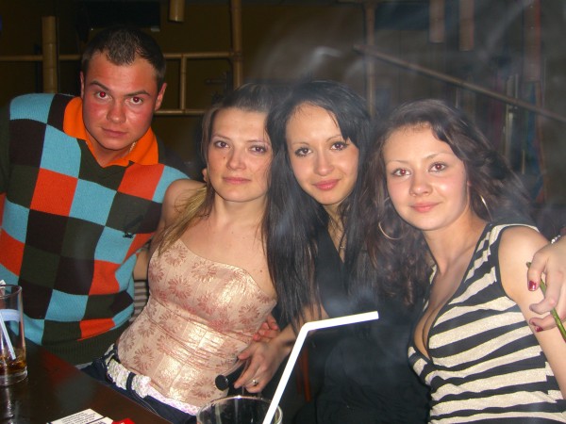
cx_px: 283
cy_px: 212
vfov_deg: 37.7
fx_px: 621
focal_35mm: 38
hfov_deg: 49.0
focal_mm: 7.9
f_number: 2.8
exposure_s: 1/60
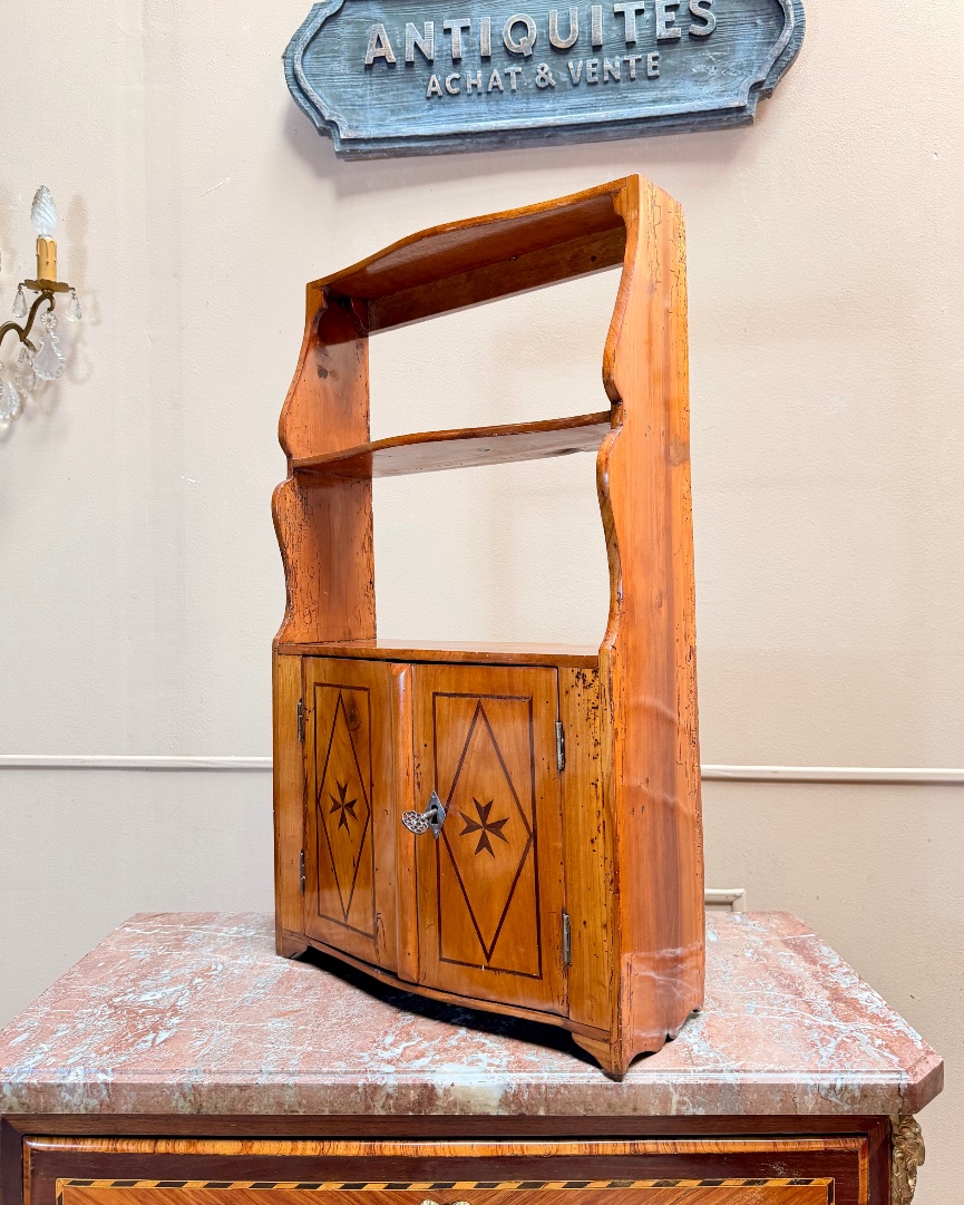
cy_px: 593
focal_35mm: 26
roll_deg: +0.6
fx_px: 927
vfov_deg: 66.0
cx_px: 477
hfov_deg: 54.9
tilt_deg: +0.6
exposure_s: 1/73
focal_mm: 6.76
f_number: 1.78
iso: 200
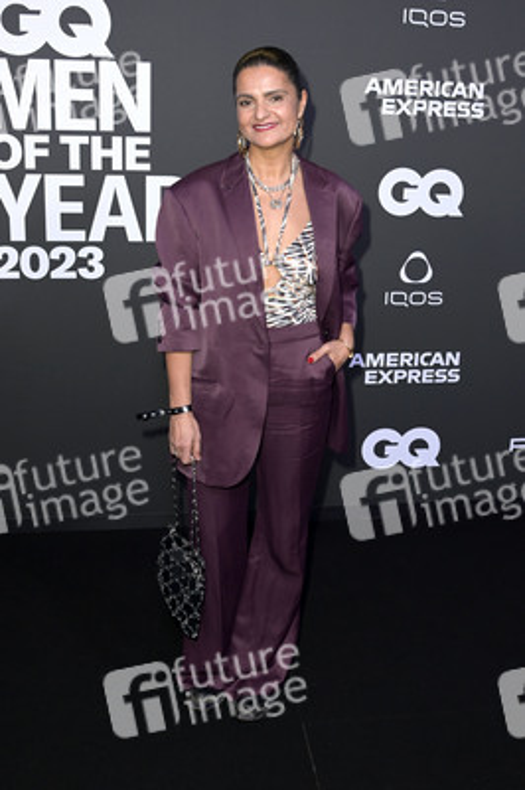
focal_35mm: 32
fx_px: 701
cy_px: 395
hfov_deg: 41.0
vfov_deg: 58.8
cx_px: 262
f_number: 5.6
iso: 1000
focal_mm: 32
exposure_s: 1/250
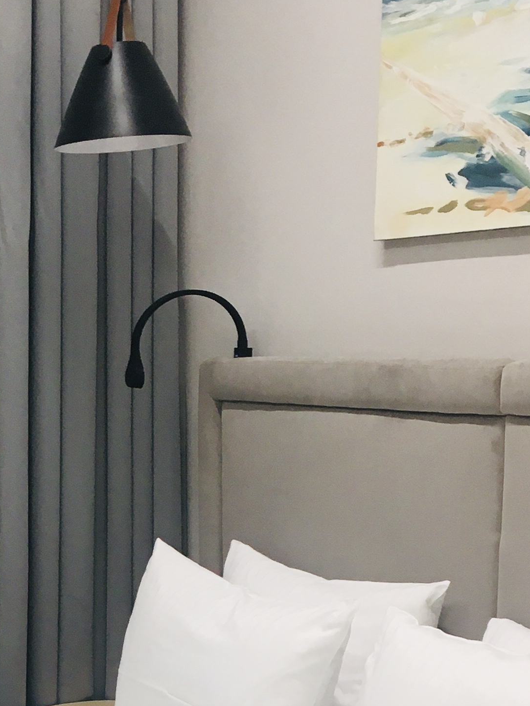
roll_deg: +2.4
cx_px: 15
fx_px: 1654
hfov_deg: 17.8
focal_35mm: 81
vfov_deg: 22.4
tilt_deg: -17.1
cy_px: 833
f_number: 2.2
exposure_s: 1/33
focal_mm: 4.15
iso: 32
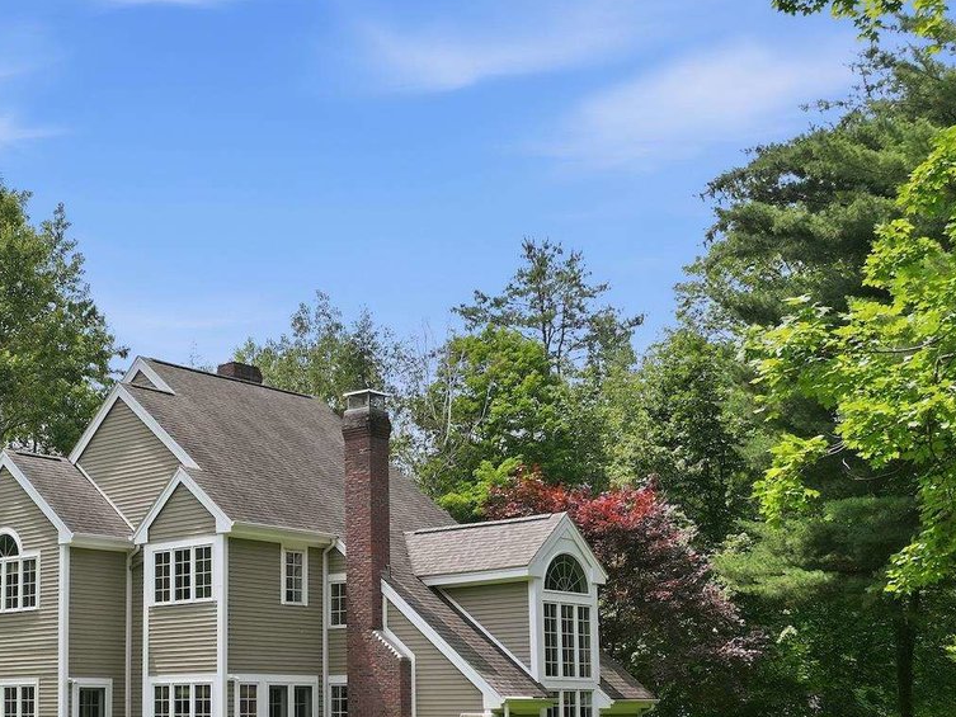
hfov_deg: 36.9
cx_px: 278
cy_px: 595
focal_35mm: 51
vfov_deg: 27.9
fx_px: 1409
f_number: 2.8
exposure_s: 1/3200
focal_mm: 12.3
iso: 160
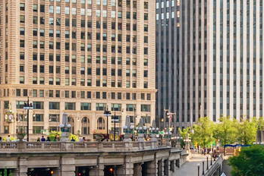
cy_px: 18
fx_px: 1093
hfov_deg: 13.5
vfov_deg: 9.2
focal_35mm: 149
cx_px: 278
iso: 250
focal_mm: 27
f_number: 7.1
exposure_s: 1/250
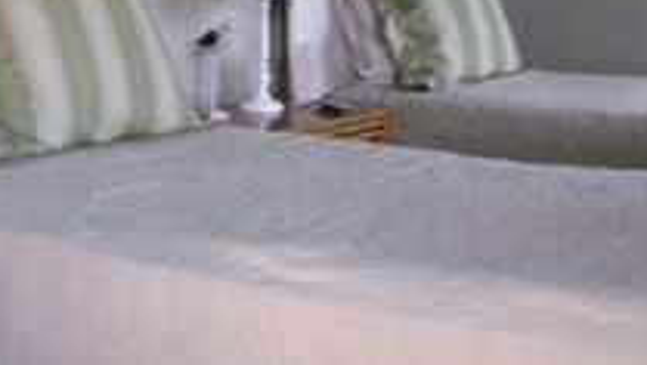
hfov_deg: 31.4
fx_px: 1150
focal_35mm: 67
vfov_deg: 17.3
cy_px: -59
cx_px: 334
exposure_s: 1/40
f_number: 2.8
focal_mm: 5.86
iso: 125
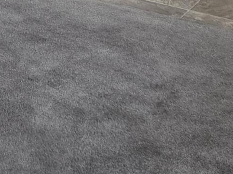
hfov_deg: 13.2
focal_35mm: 143
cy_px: -220
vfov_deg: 9.4
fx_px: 962
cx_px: -90
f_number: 1.8
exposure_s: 1/120
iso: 125
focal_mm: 5.4
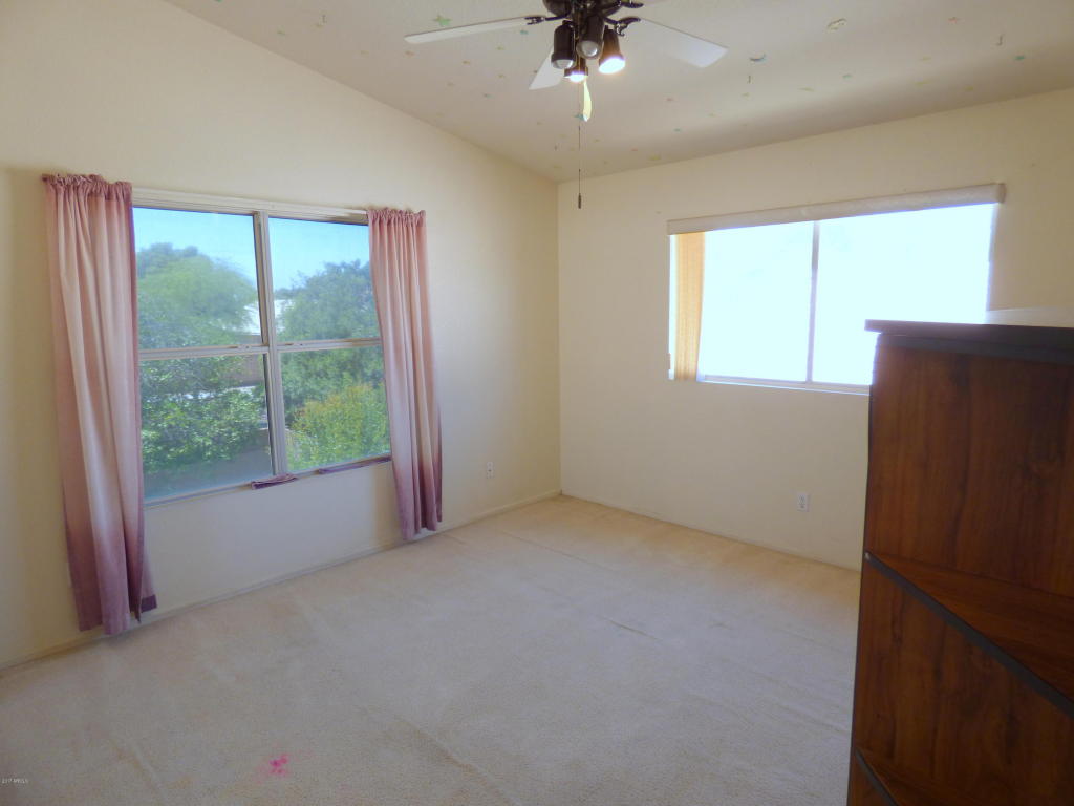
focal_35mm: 20
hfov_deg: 81.7
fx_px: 621
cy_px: 403
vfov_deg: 66.0
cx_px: 537
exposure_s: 1/80
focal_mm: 3.58
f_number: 2.8
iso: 100
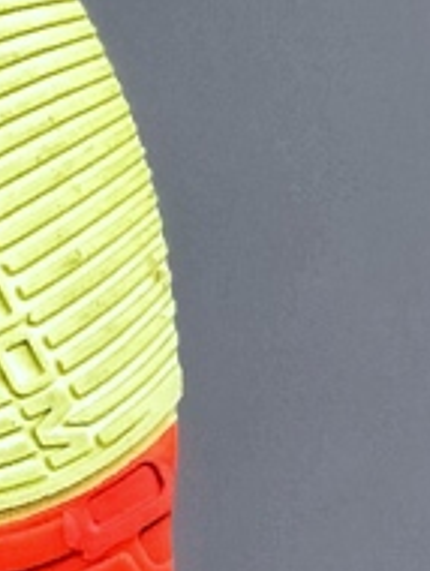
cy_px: 135
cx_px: -815
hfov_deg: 3.4
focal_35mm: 431
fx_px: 7123
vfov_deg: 4.6
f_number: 2.8
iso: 32
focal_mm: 6.6
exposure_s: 1/100
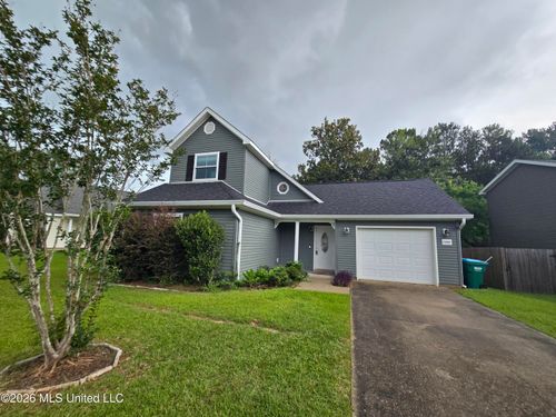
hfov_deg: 106.2
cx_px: 278
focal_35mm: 13
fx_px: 209
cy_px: 208
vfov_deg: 89.9
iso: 64
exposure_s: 1/60
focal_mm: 2.2
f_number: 2.2
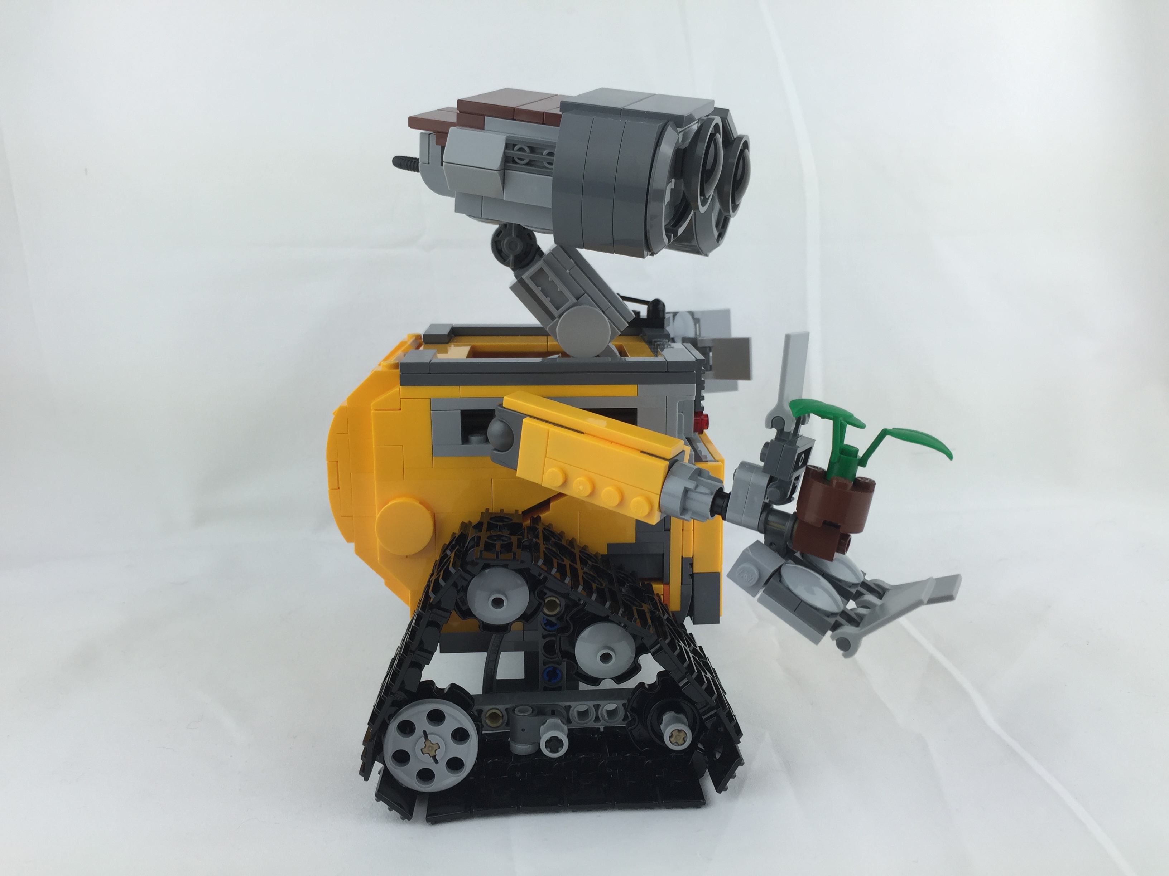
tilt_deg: -12.7
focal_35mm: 29
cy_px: 438
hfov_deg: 61.7
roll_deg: -0.4
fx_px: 979
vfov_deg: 48.2
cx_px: 584
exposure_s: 1/165
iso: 32
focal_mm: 4.15
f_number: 2.2
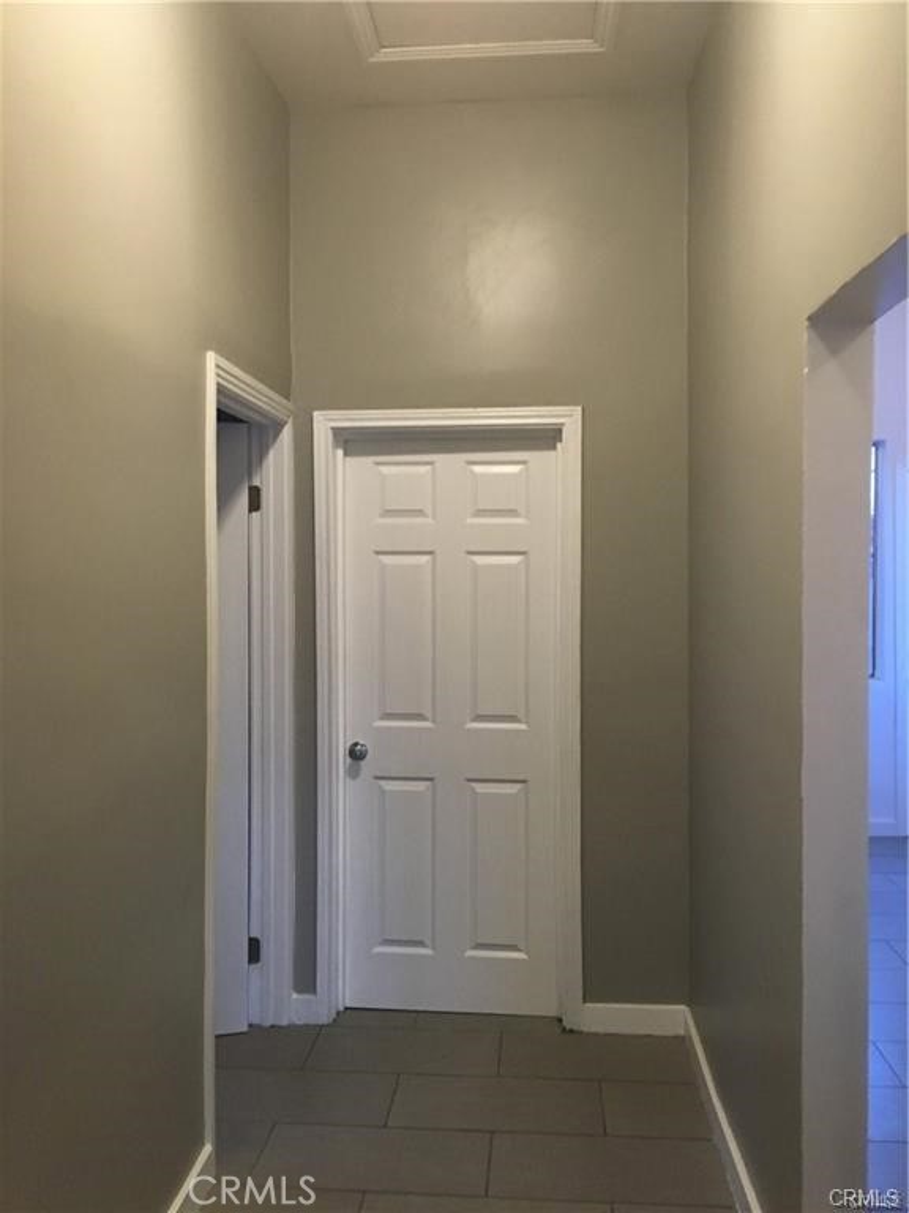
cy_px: 606
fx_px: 1015
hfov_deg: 48.2
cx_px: 454
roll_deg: -0.9
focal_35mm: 29
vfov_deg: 61.7
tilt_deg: +1.8
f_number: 2.2
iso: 160
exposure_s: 1/30
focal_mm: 4.15
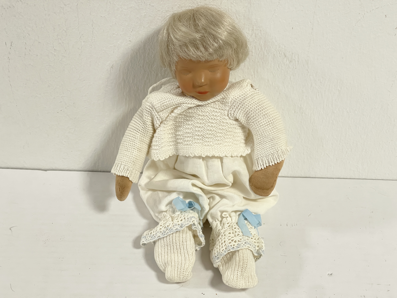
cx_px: 198
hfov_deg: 30.3
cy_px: 149
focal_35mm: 64
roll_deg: -3.3
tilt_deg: -30.2
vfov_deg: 22.9
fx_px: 734
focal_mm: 7.5
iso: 160
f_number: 2.2
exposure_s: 1/50
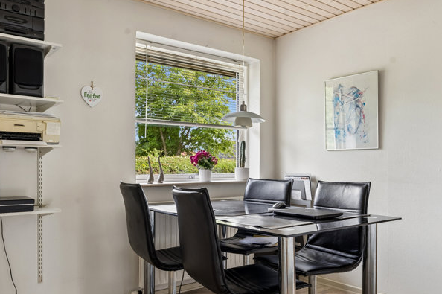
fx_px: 389
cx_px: 233
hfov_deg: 59.2
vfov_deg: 41.3
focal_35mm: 32
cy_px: 173
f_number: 8
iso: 200
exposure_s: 1/8
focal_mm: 23.5
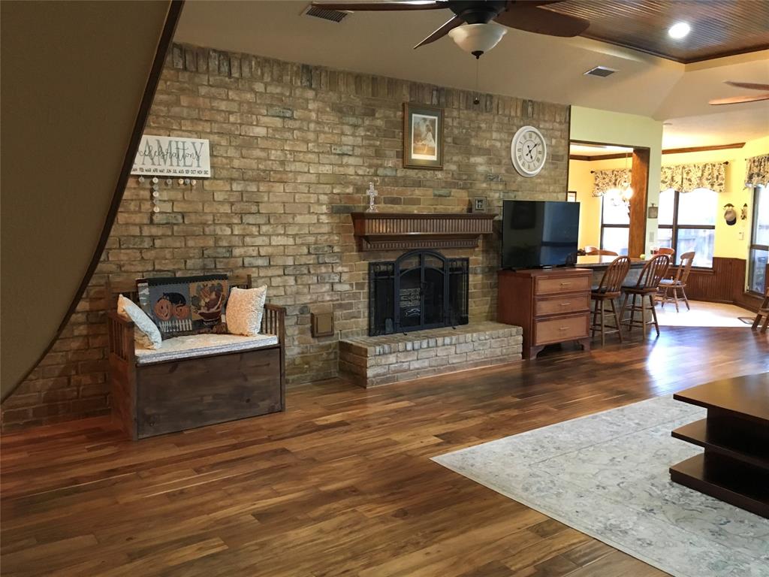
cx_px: 384
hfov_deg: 61.7
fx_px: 644
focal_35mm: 29
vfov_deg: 48.2
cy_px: 288
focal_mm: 4.15
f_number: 2.2
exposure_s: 1/20
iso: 200
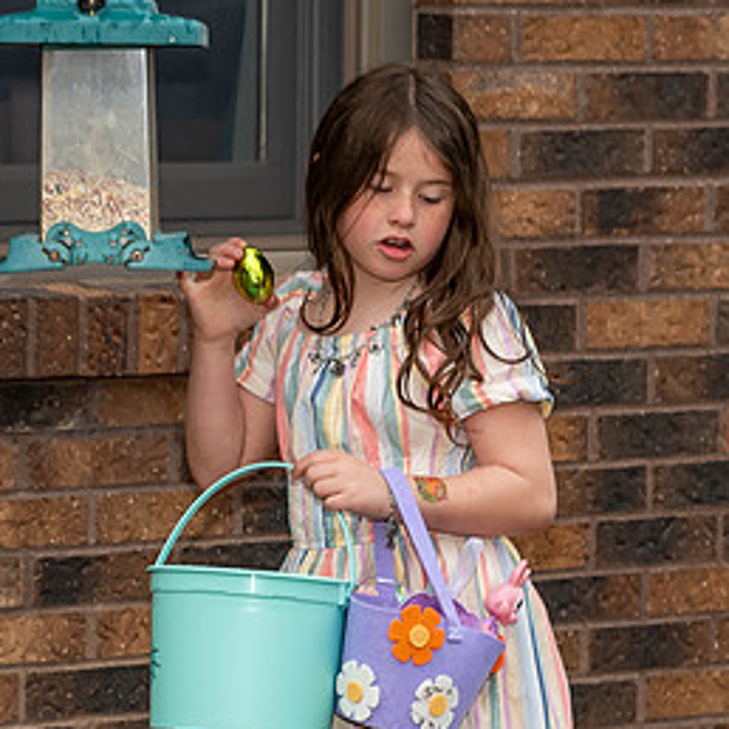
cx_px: 350
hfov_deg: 6.7
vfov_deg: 6.7
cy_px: 476
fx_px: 6195
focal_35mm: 260
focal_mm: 70
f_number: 4
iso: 125
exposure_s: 1/200
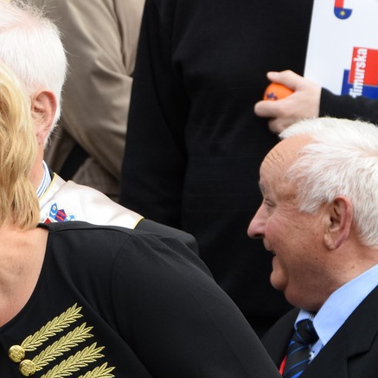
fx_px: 3780
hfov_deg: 5.7
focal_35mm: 306
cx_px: -42
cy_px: 252
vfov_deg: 5.7
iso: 320
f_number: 5.6
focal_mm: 70
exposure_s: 1/320
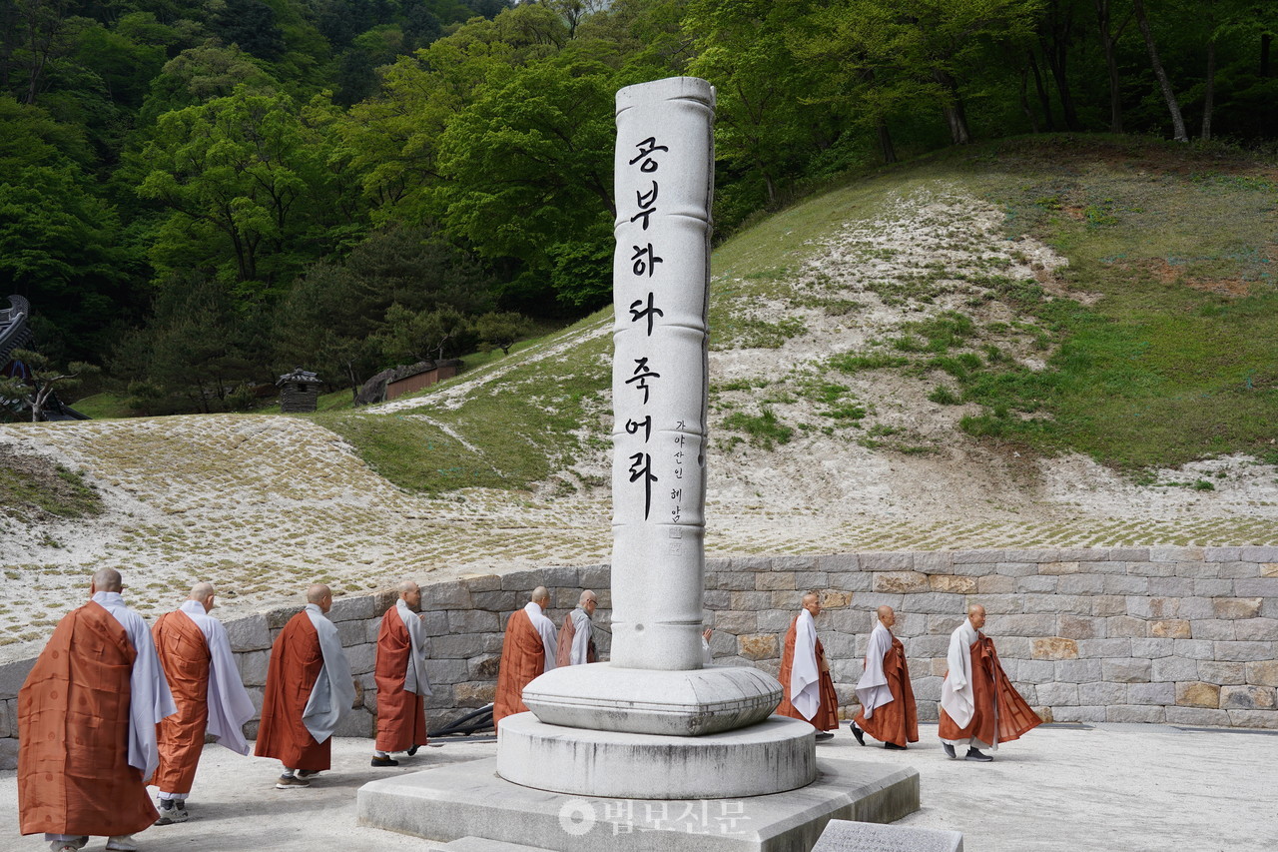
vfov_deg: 40.0
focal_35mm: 33
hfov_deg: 57.2
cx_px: 639
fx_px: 1171
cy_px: 426
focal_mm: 33
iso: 100
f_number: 4.5
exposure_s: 1/640
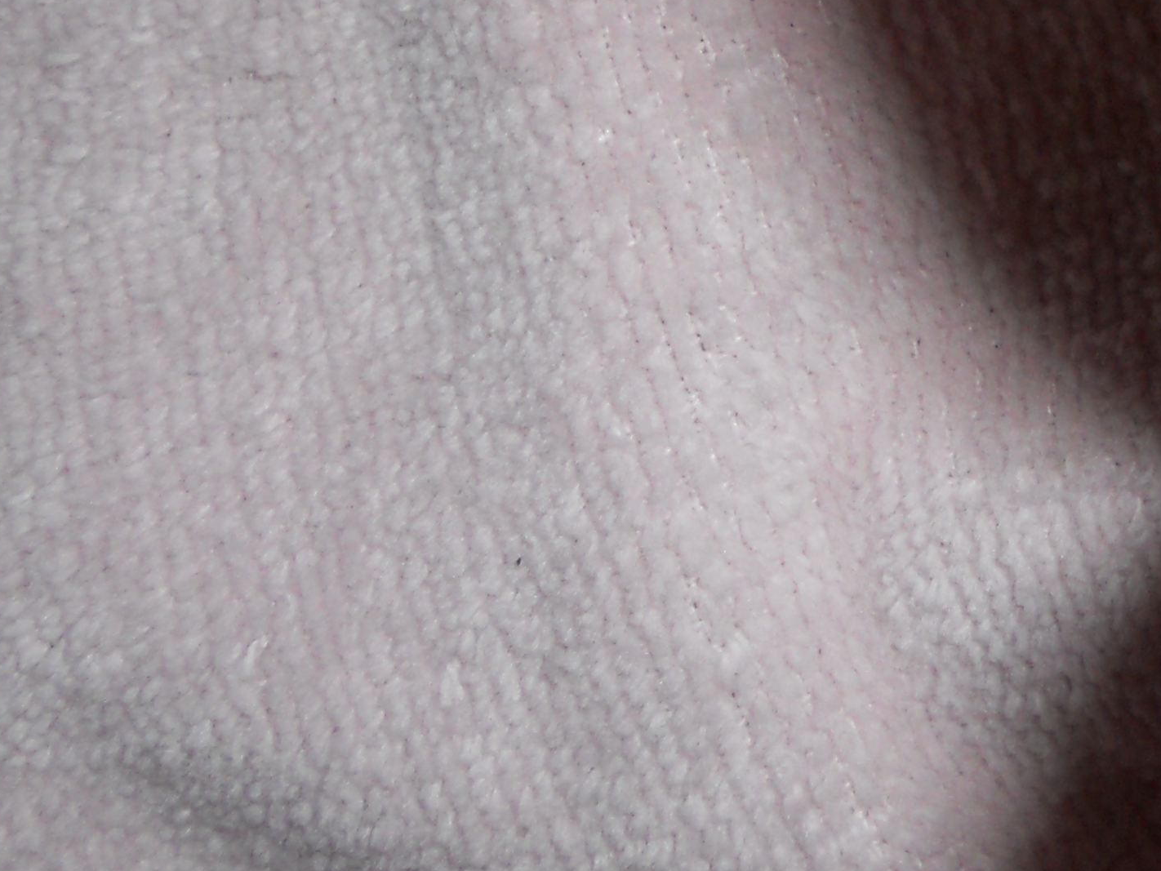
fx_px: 3019
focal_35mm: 90
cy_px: -130
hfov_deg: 20.0
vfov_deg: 15.9
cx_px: 1504
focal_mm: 5.8
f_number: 8.8
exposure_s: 1/25
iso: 80
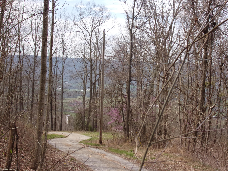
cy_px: 86
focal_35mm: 54
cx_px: 114
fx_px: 356
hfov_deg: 35.5
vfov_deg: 27.0
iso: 80
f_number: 4.3
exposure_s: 1/400
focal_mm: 9.8
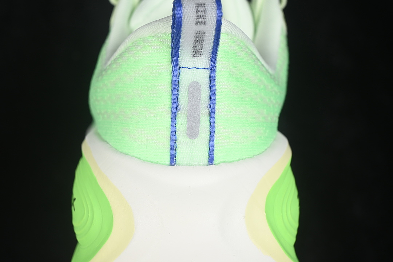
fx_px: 819
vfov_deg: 18.2
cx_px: 196
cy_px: 131
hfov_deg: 27.0
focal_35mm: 75
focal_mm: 50
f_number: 7.1
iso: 160
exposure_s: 1/80
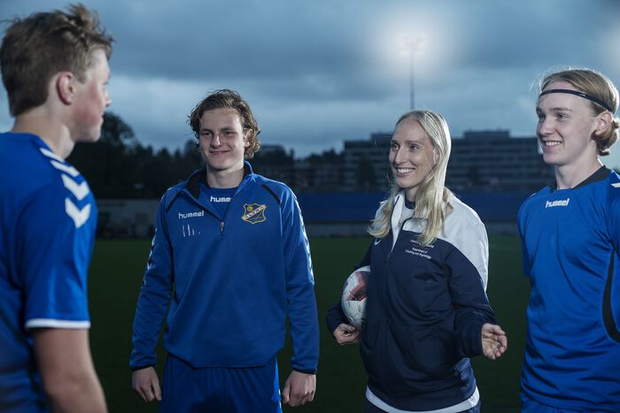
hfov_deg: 39.6
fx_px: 861
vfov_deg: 27.0
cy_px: 206
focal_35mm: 50
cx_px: 310
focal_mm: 50
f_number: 2.8
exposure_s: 1/160
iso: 200
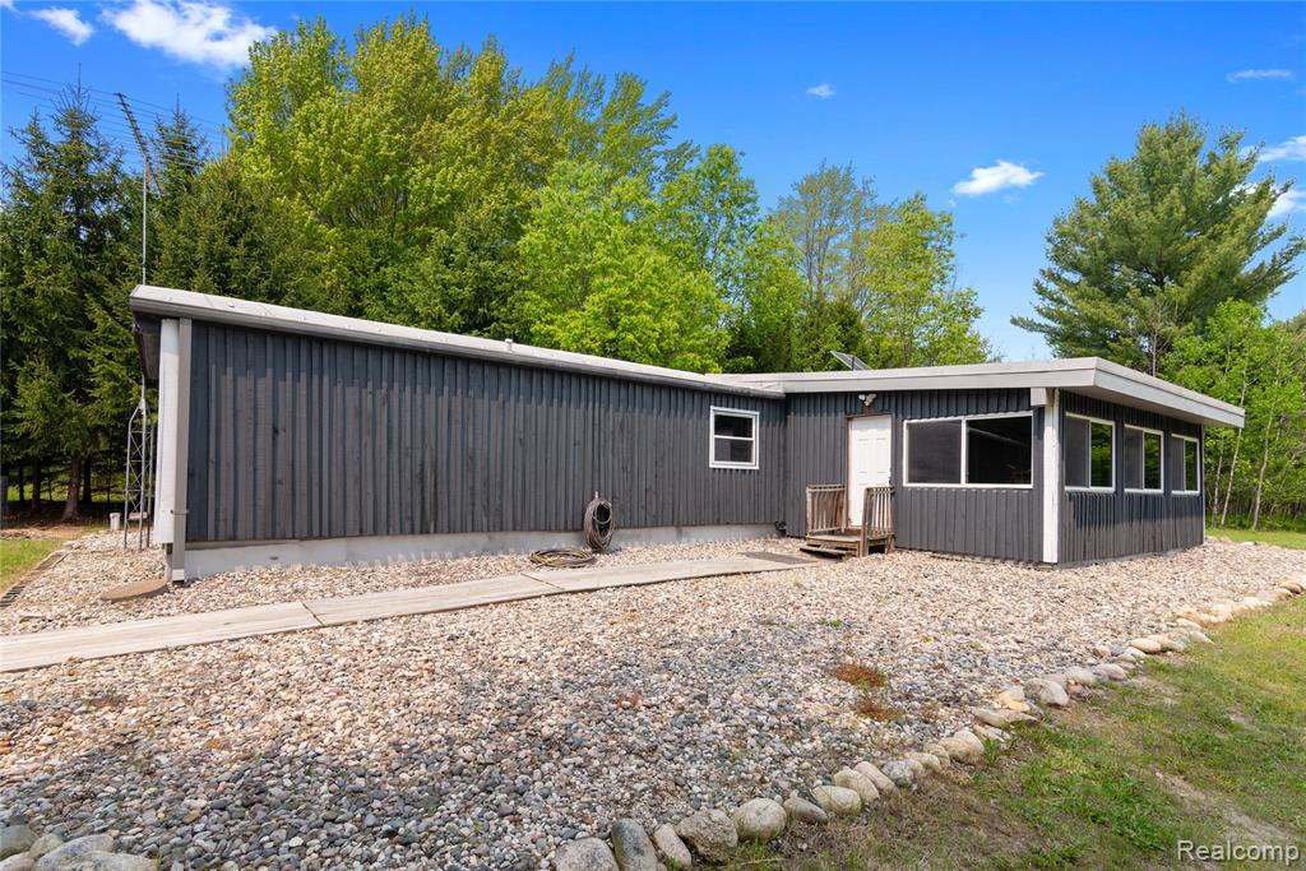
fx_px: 617
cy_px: 436
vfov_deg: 70.5
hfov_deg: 93.3
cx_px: 653
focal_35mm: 17
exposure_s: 1/640
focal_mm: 17
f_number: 9
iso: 400
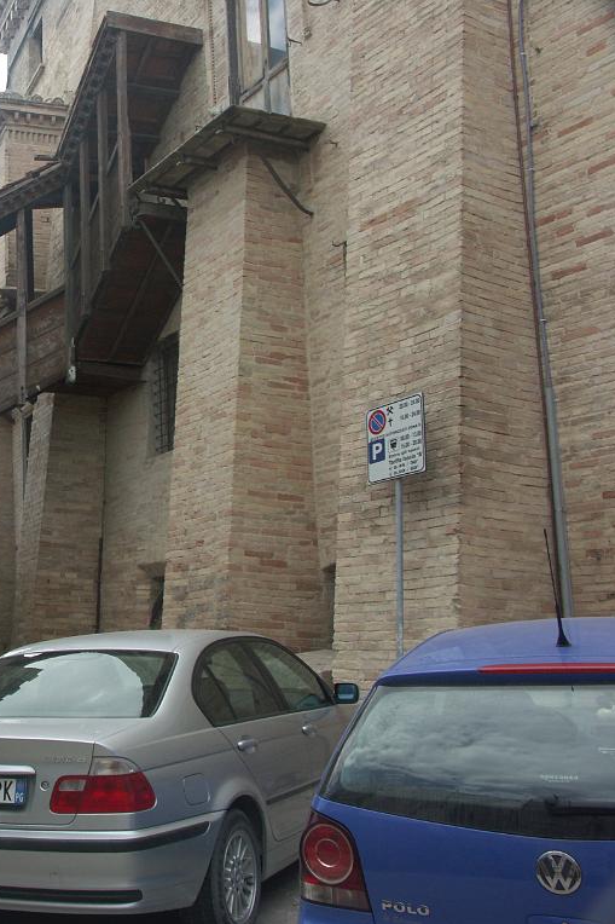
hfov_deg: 27.6
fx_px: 1179
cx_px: 1
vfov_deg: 42.8
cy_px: 463
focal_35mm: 46
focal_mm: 8.46
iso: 64
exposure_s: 1/200
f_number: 5.6
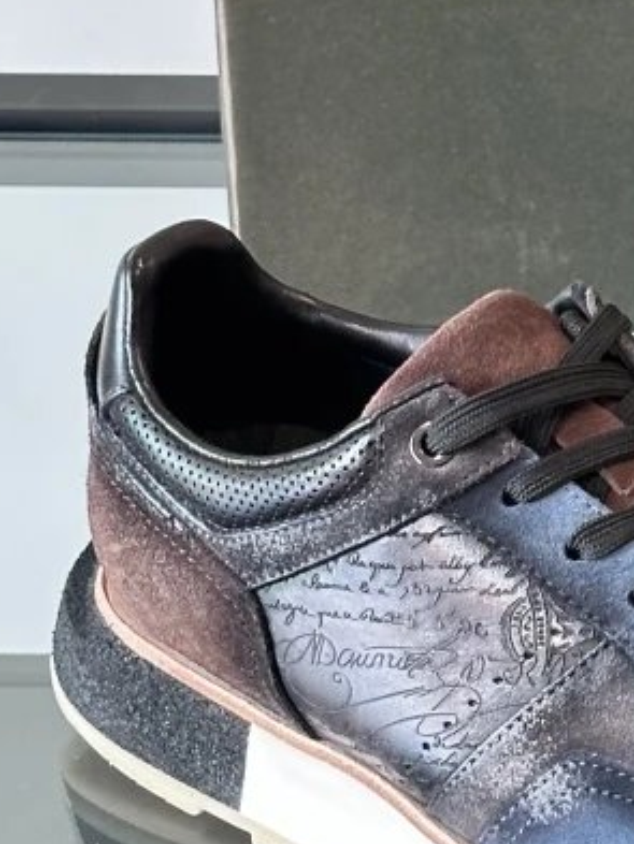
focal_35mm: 176
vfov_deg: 11.2
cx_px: 885
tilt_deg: -26.6
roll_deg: -2.0
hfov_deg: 8.3
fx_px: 4296
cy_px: 77
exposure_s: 1/60
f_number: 1.78
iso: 100
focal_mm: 6.86
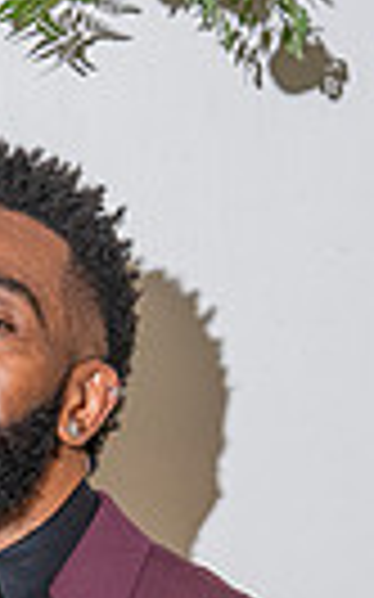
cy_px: 830
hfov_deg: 3.5
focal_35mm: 374
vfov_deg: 5.6
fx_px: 6106
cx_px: -237
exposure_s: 1/200
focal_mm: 70
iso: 800
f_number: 4
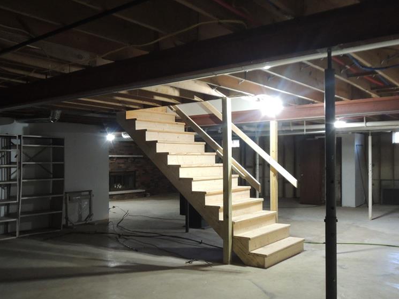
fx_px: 380
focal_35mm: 33
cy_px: 162
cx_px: 201
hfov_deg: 55.3
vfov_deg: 42.9
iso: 400
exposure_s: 1/20
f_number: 2.8
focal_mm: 4.3
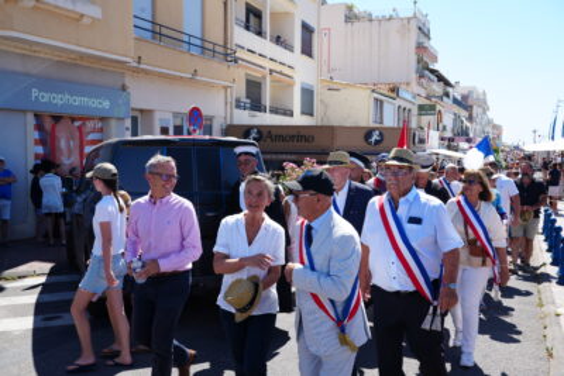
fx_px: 549
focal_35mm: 35
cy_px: 188
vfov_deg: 37.9
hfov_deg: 54.4
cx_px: 282
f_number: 9
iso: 100
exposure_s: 1/125
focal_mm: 35
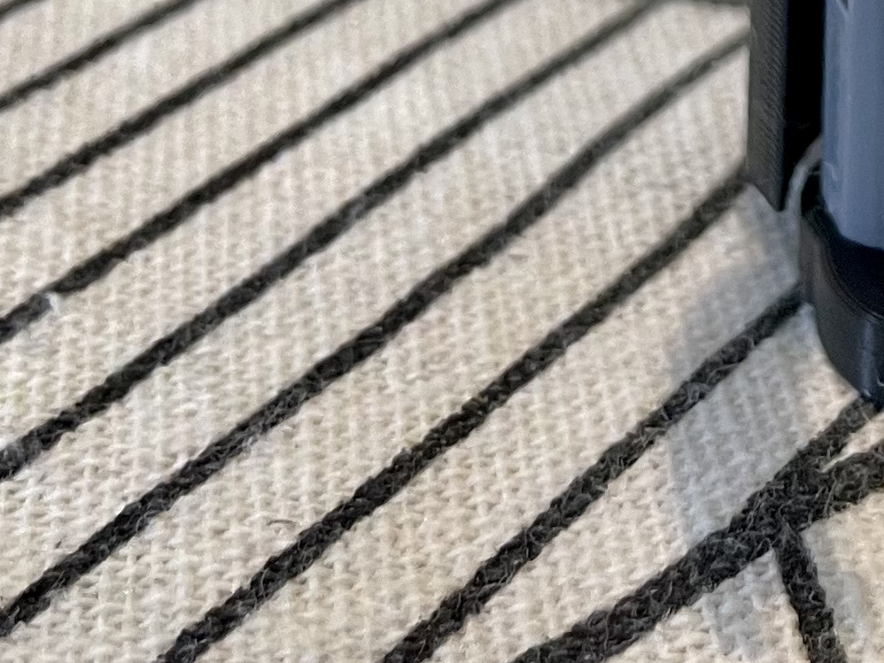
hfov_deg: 17.5
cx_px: 1172
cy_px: -621
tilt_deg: -15.1
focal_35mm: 105
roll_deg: -3.8
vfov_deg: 12.6
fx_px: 2682
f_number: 1.6
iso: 80
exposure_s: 1/60
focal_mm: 4.2
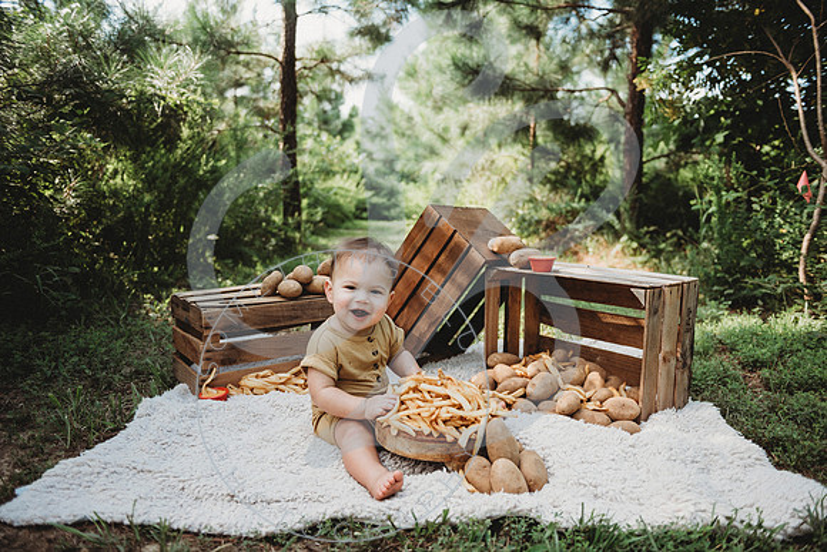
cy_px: 276
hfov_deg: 65.5
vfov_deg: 46.4
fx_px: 643
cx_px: 414
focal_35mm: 28
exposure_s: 1/320
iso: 100
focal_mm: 28
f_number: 2.8
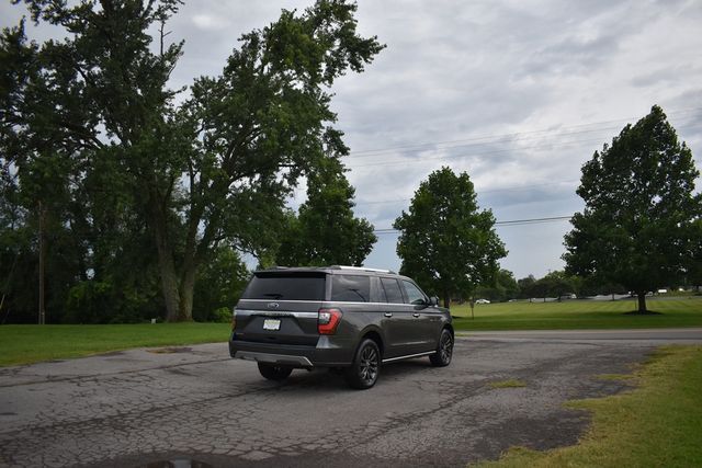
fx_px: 527
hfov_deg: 67.4
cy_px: 234
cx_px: 351
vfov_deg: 48.0
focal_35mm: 27
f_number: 3.5
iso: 400
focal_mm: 18
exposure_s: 1/250
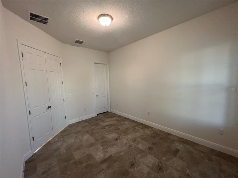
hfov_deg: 106.2
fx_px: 89
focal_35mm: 13
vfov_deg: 89.9
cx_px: 119
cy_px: 89
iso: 200
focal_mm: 1.57
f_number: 1.8
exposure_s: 1/60
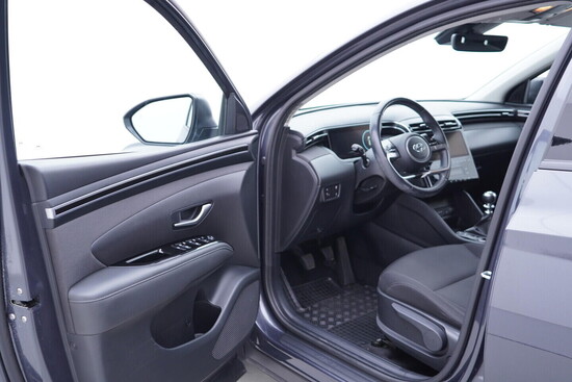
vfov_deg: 36.9
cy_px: 191
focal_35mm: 36
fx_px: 572
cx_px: 286
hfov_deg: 53.1
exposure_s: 1/40
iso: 250
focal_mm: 24
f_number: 2.8
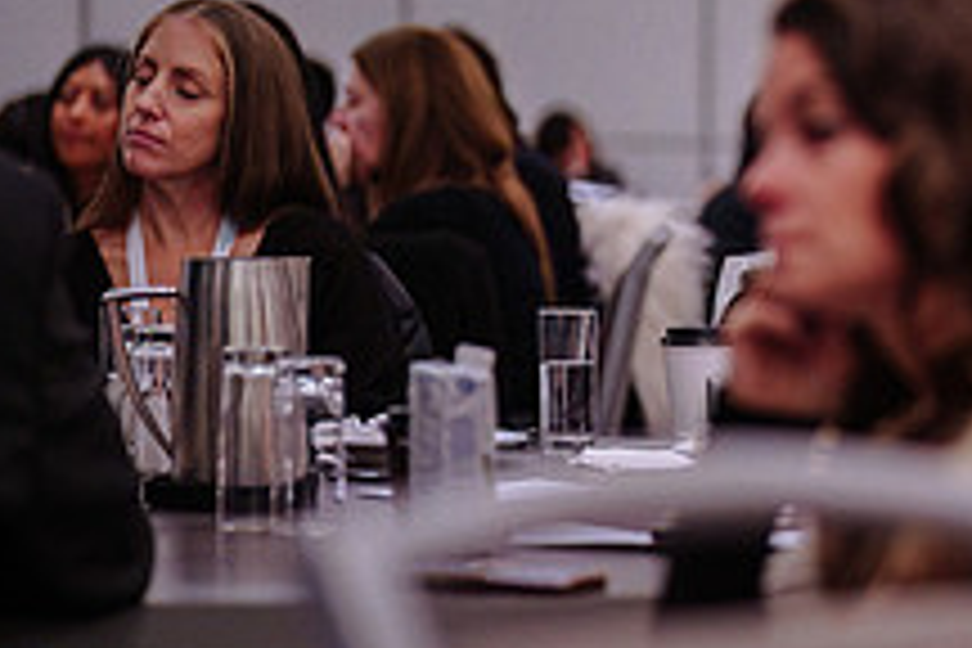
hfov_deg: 12.9
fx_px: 4212
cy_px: 196
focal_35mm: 156
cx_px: 1047
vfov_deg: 8.8
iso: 2500
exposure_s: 1/400
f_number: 1.2
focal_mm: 50
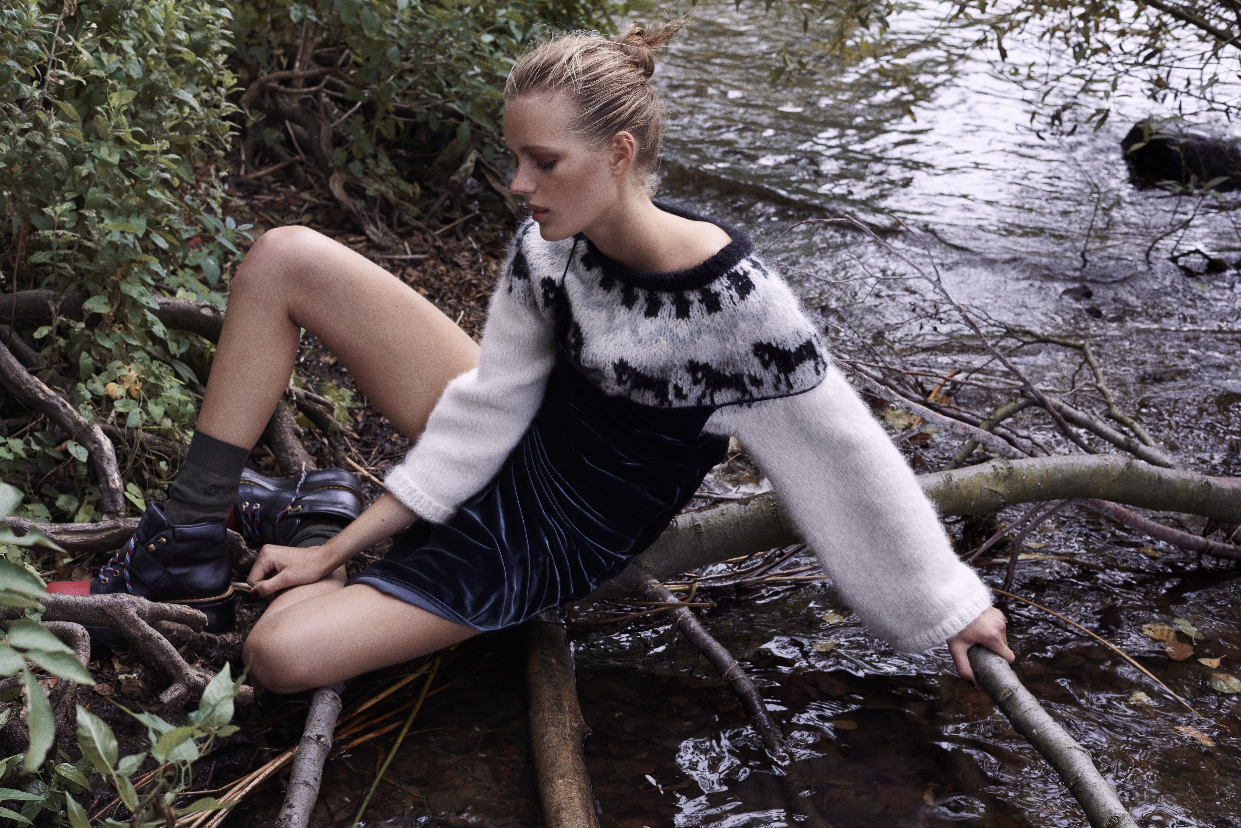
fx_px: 1724
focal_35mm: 50
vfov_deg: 27.0
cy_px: 414
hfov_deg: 39.6
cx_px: 620
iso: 640
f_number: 8
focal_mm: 50
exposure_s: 1/200
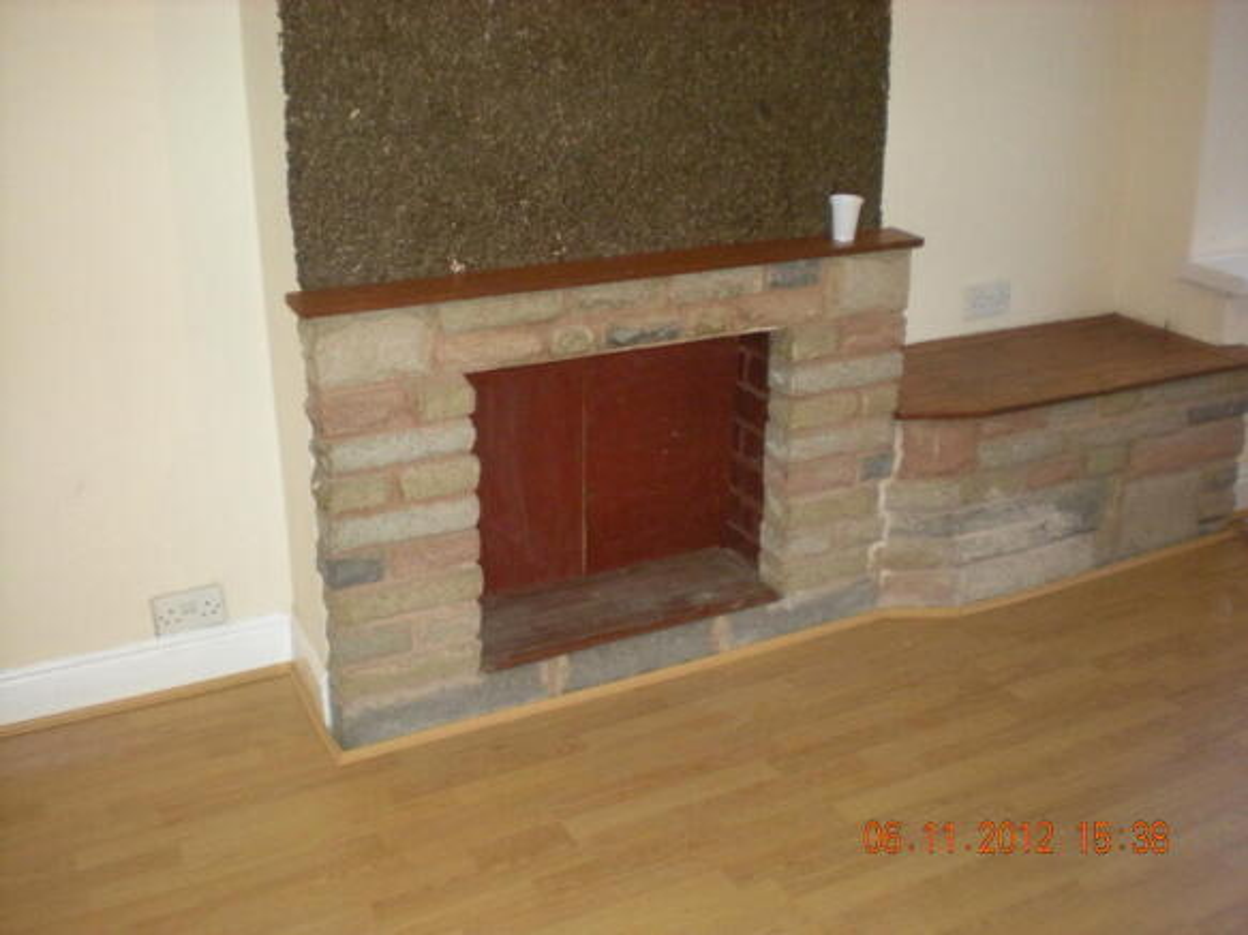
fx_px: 1370
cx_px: 624
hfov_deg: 49.0
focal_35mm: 38
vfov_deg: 37.7
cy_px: 468
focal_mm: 6.3
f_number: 3.1
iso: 435
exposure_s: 1/60
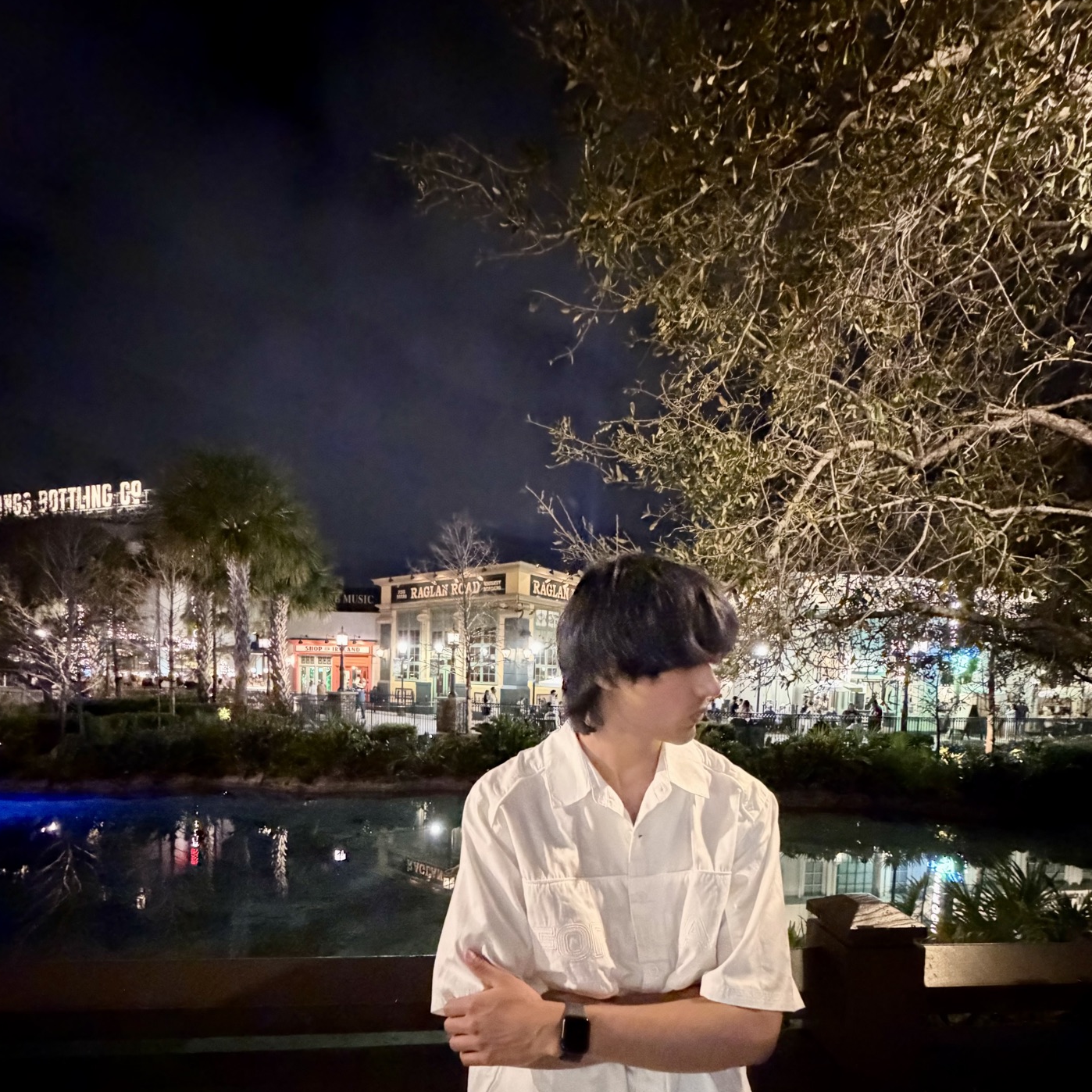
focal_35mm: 17
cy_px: 714
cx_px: 552
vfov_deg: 81.6
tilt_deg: -3.2
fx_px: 607
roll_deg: -1.4
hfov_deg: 84.0
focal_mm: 2.22
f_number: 2.2
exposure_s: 1/24
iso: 2500
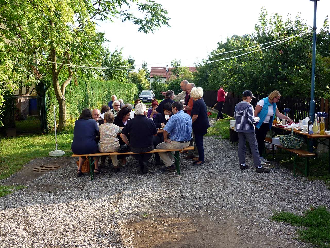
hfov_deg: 55.4
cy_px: 124
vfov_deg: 42.9
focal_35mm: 33
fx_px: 315
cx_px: 165
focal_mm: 5.5
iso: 80
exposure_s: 1/250
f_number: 2.8
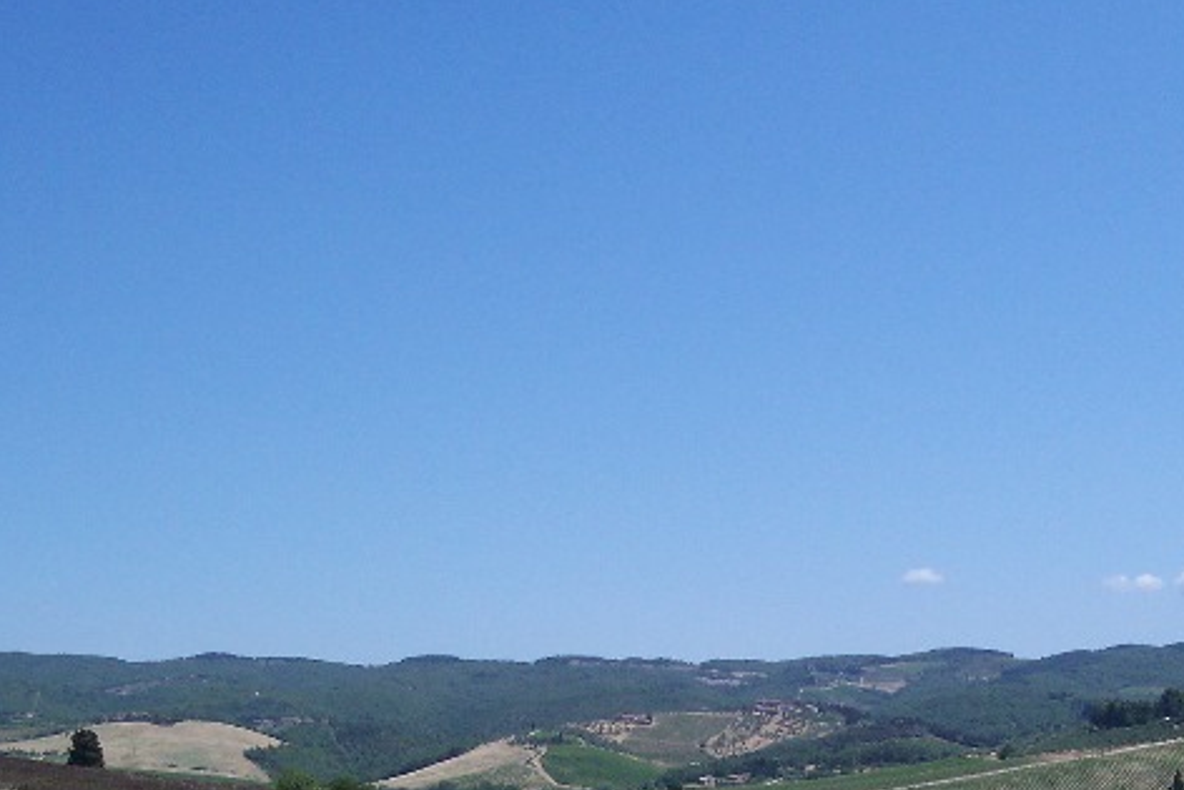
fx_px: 2204
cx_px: 720
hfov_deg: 30.0
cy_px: 682
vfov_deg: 20.0
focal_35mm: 67
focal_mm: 8
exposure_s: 1/1000
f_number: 4.8
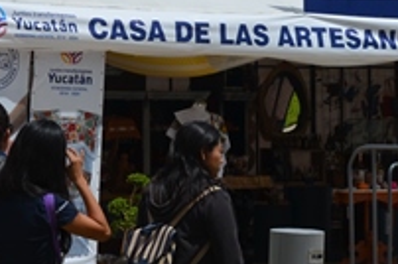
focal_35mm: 327
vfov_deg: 4.2
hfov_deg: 6.3
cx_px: 333
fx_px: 3609
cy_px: 20
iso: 100
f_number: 10
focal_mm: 55
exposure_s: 1/400
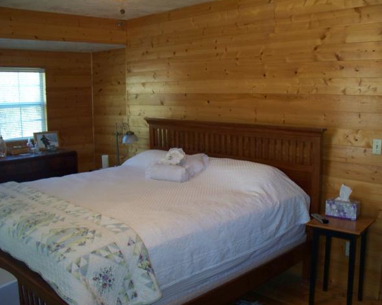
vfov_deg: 39.1
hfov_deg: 48.0
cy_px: 152
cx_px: 197
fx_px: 429
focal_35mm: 38
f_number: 2.8
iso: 200
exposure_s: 1/60
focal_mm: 7.54
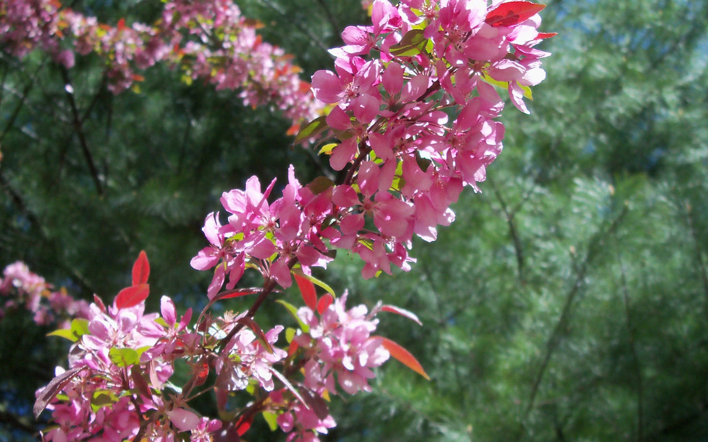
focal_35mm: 74
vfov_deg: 17.6
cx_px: 292
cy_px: 243
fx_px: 1428
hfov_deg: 27.8
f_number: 3.8
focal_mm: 8.8
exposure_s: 1/320
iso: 80
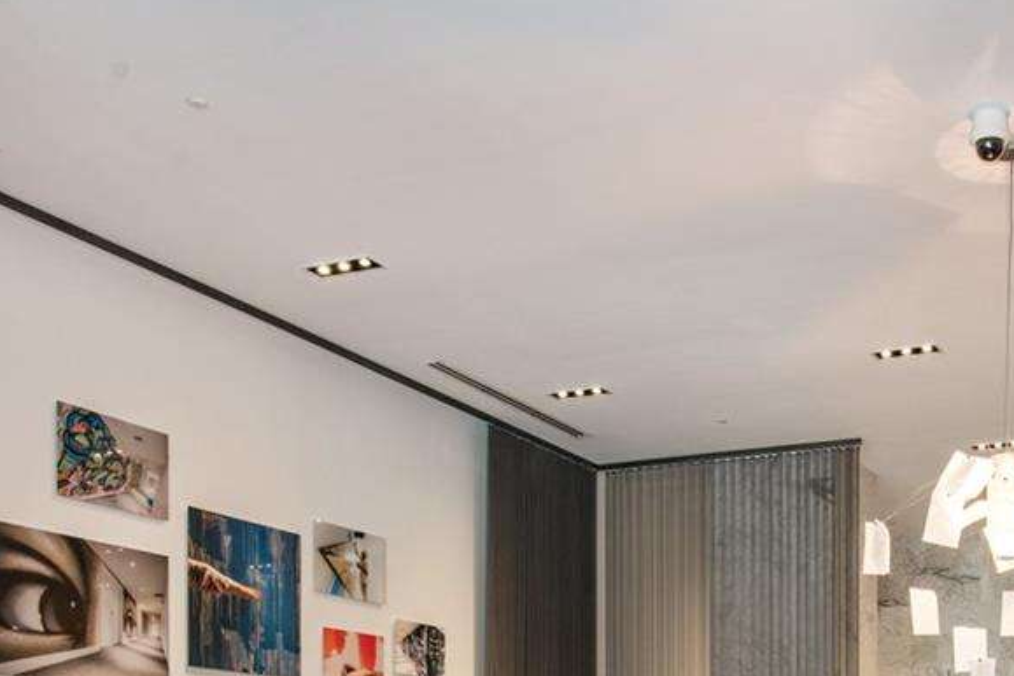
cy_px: 811
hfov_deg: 40.2
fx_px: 1324
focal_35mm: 47
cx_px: 809
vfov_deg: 25.7
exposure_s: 1/2.5
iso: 200
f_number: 8
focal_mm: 17
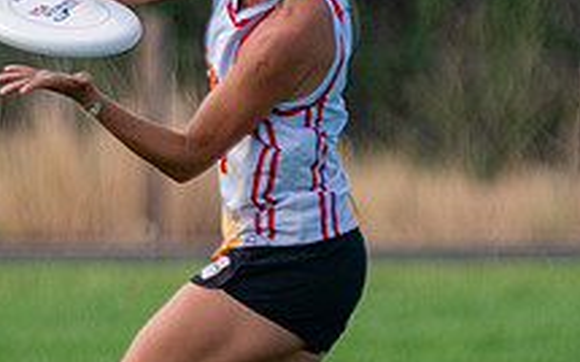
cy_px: 194
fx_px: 15716
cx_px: 260
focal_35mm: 995
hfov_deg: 2.1
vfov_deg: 1.3
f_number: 2.8
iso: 500
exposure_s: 1/6400
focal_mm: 200
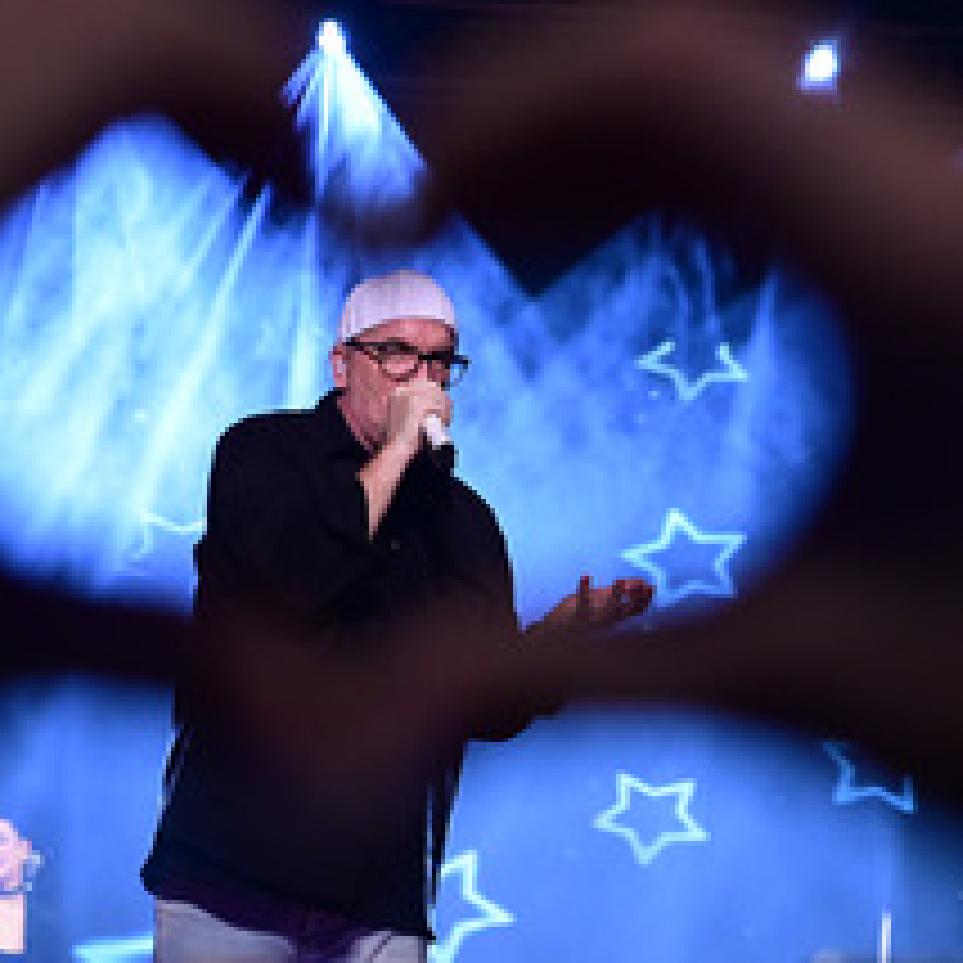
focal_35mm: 125
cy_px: 500
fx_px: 3934
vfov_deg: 14.0
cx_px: 398
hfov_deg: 13.9
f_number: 4.5
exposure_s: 1/320
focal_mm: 70
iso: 4000
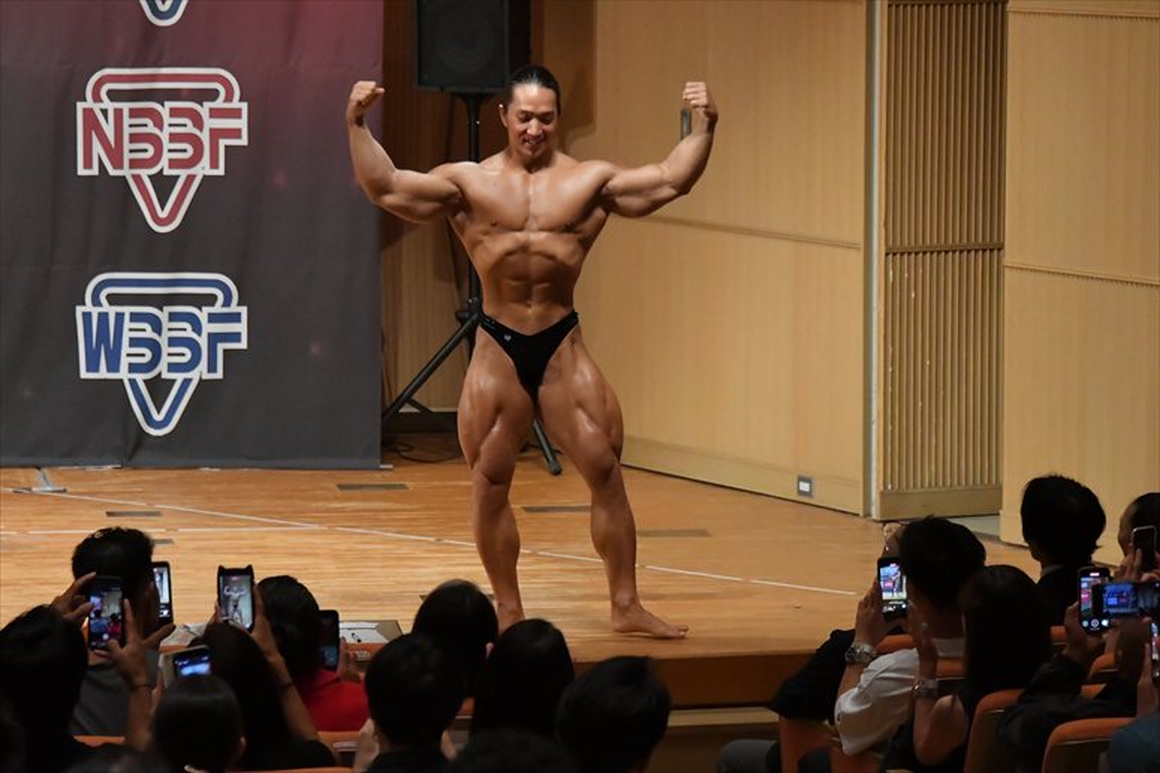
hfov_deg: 10.2
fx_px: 6506
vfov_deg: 6.8
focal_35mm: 202
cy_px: 386
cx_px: 580
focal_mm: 135
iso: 9000
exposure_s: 1/400
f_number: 5.6
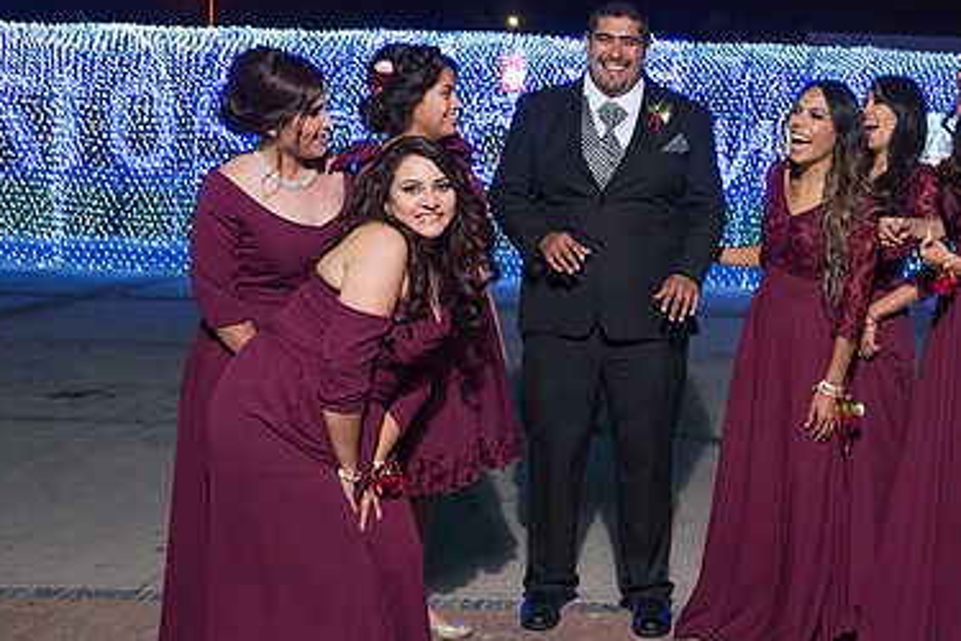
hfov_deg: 41.5
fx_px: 1228
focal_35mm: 46
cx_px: 718
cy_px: 262
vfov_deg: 29.2
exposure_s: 1/30
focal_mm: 26
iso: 1600
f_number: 3.2
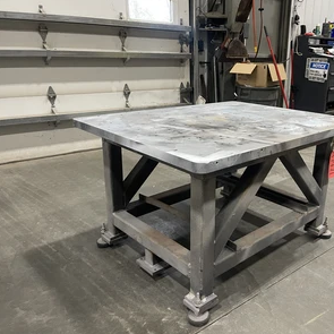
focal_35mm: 30
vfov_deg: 54.0
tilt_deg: -18.4
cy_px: 166
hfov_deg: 53.0
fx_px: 327
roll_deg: -0.9
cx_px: 223
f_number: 1.6
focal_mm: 5.1
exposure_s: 1/60
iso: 320
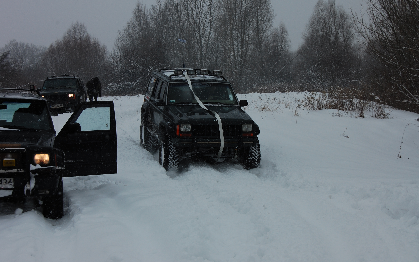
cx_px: 209
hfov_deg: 29.6
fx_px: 794
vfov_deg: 18.7
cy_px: 124
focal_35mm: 70
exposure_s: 1/400
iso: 200
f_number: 10
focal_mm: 45
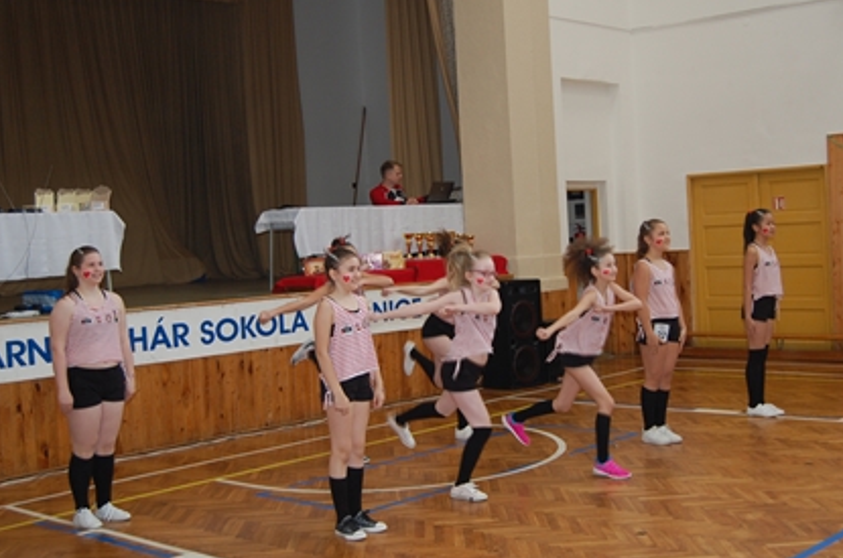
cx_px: 455
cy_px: 262
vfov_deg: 28.5
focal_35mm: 47
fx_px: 1098
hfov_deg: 42.0
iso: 400
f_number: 4.2
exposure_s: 1/60
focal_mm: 26
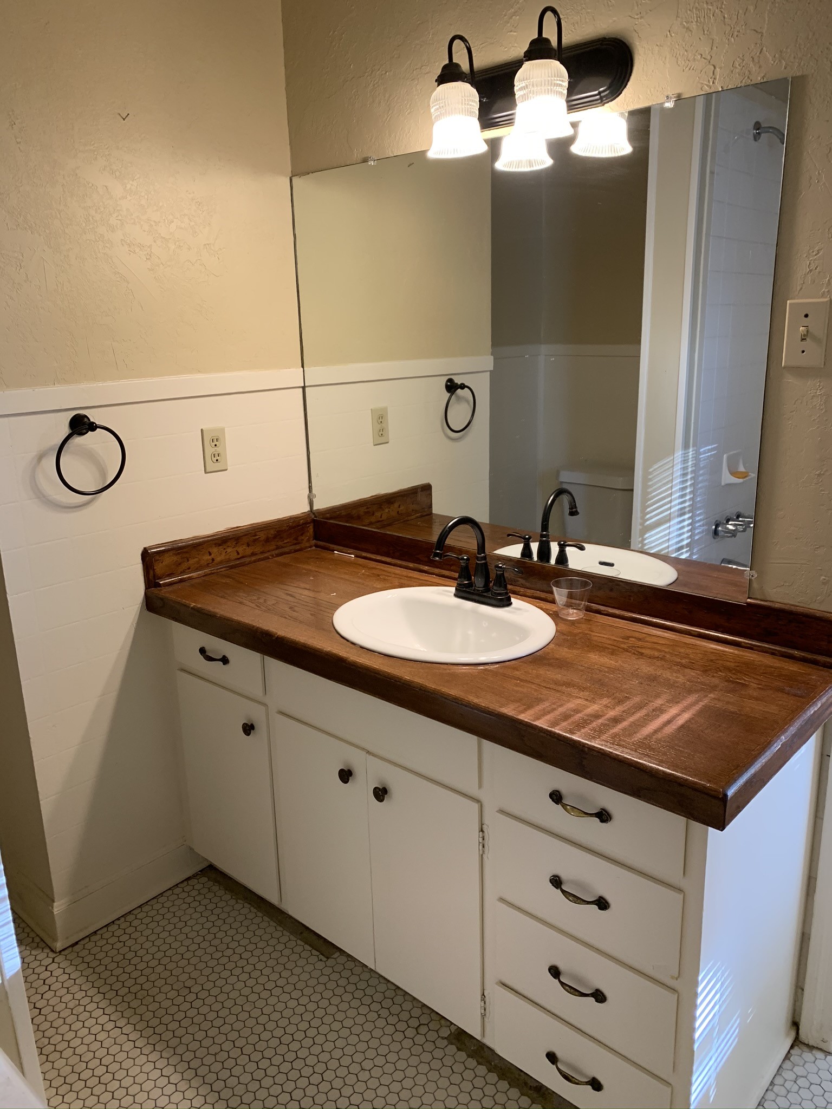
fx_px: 833
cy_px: 554
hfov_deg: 53.1
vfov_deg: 67.3
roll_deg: +1.8
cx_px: 416
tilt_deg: -15.1
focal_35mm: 26
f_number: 1.8
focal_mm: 4.25
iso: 100
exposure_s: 1/64
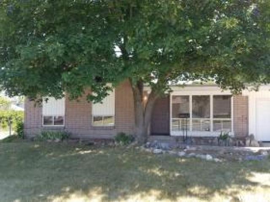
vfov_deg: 53.1
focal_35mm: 26
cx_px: 135
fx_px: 203
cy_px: 101
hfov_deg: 67.3
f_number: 1.7
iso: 40
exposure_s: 1/321
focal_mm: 4.2
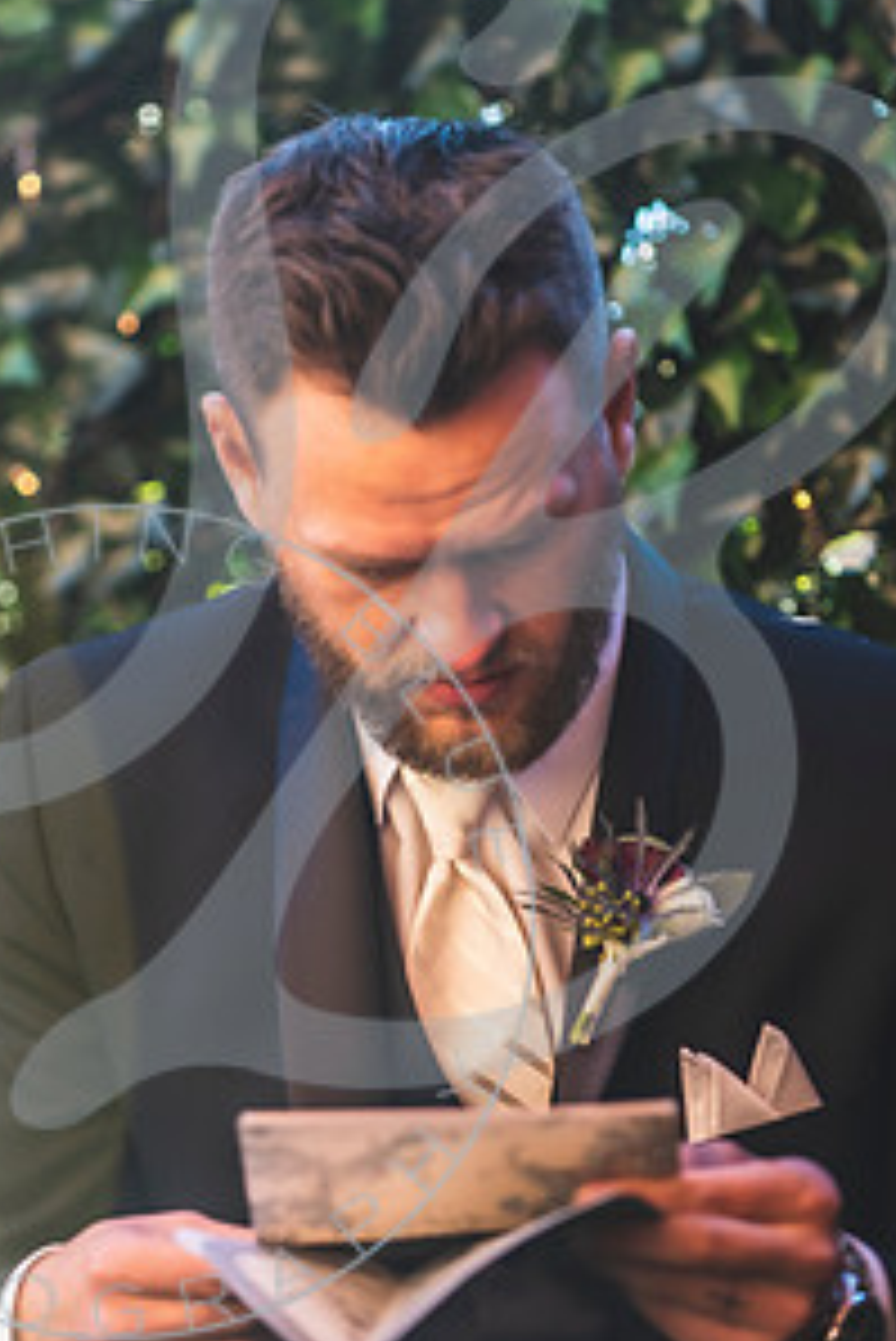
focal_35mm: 204
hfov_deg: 6.7
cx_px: 320
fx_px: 7607
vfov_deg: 10.1
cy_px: 580
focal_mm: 135
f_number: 2.8
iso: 250
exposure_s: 1/500
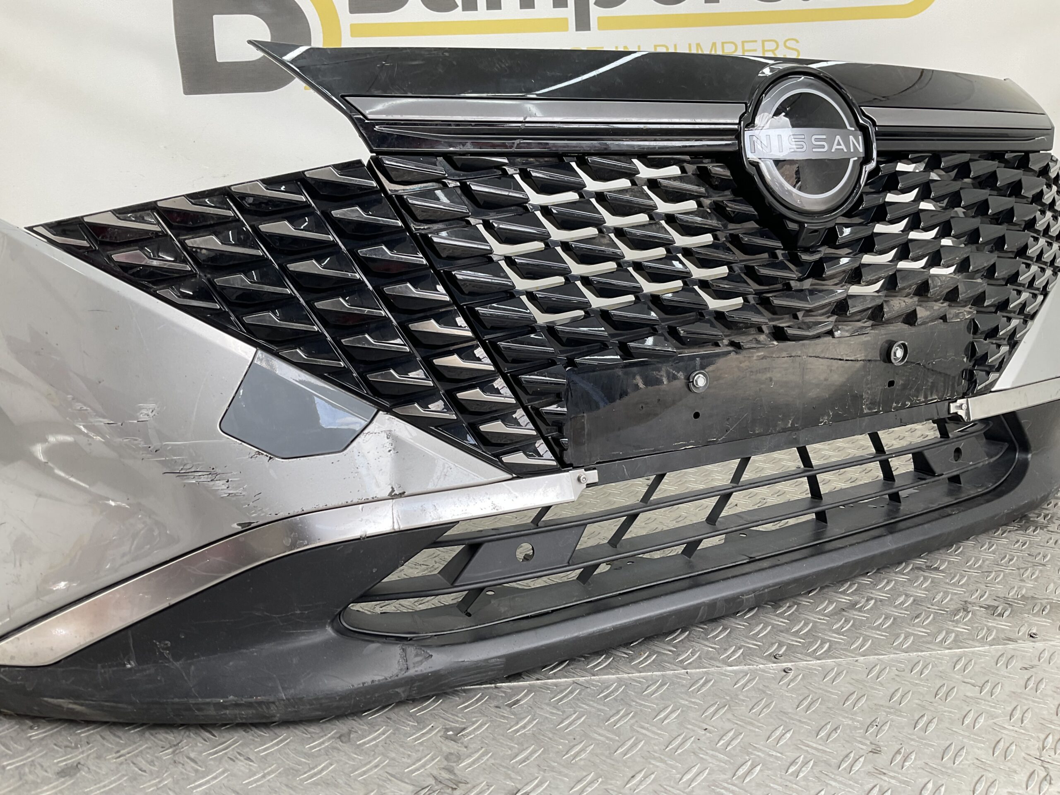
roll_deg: +0.9
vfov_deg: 48.2
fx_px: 888
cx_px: 530
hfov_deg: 61.7
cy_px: 398
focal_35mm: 29
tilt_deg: -13.3
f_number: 1.8
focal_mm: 3
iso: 25
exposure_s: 1/120
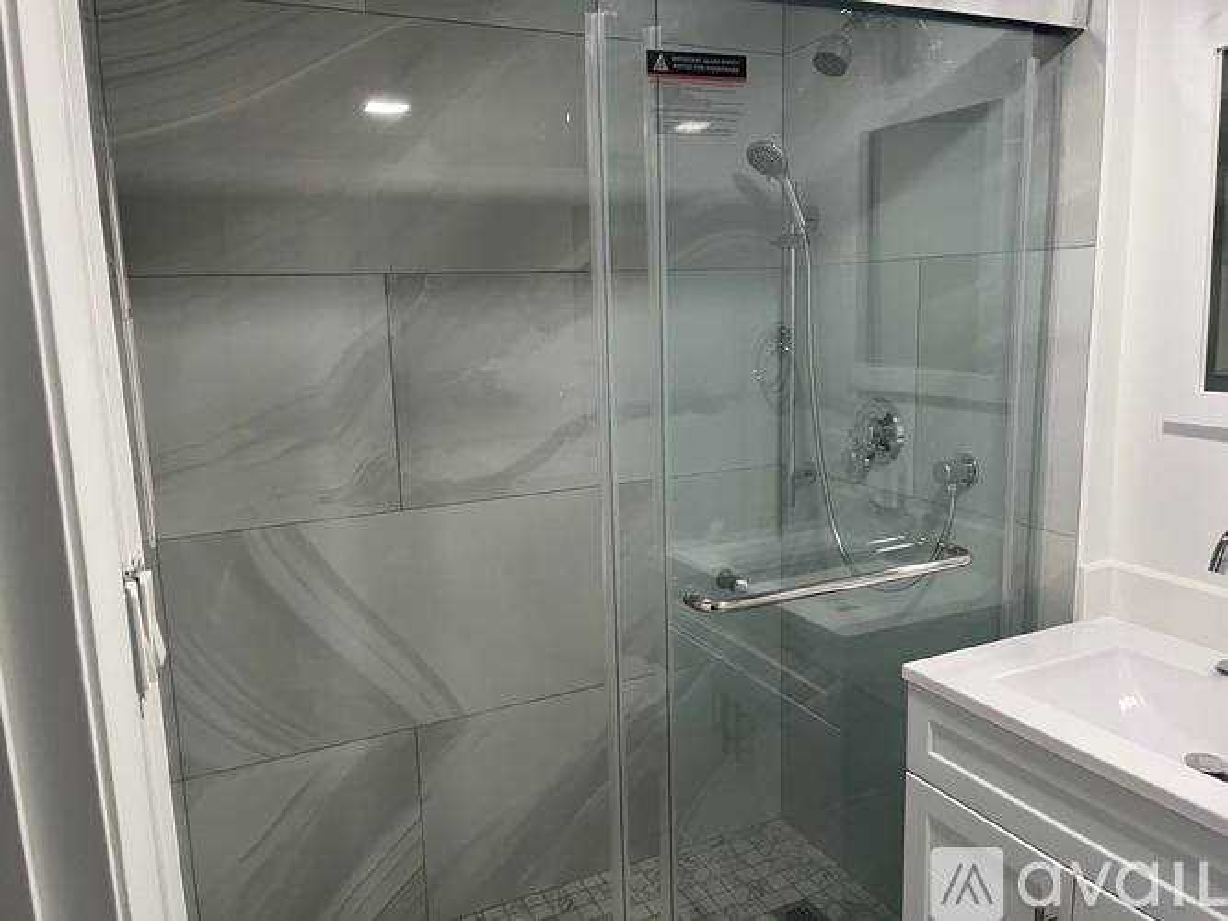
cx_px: 614
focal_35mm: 26
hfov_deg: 67.3
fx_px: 922
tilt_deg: -10.5
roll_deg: +1.8
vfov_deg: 53.0
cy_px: 460
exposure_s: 1/60
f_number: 1.6
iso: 80
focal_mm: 5.1
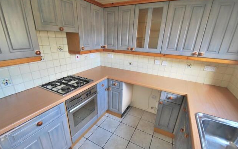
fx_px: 104
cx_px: 120
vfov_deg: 71.1
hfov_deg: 97.8
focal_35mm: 16
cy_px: 78
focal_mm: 10
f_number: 3.5
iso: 250
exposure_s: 1/30
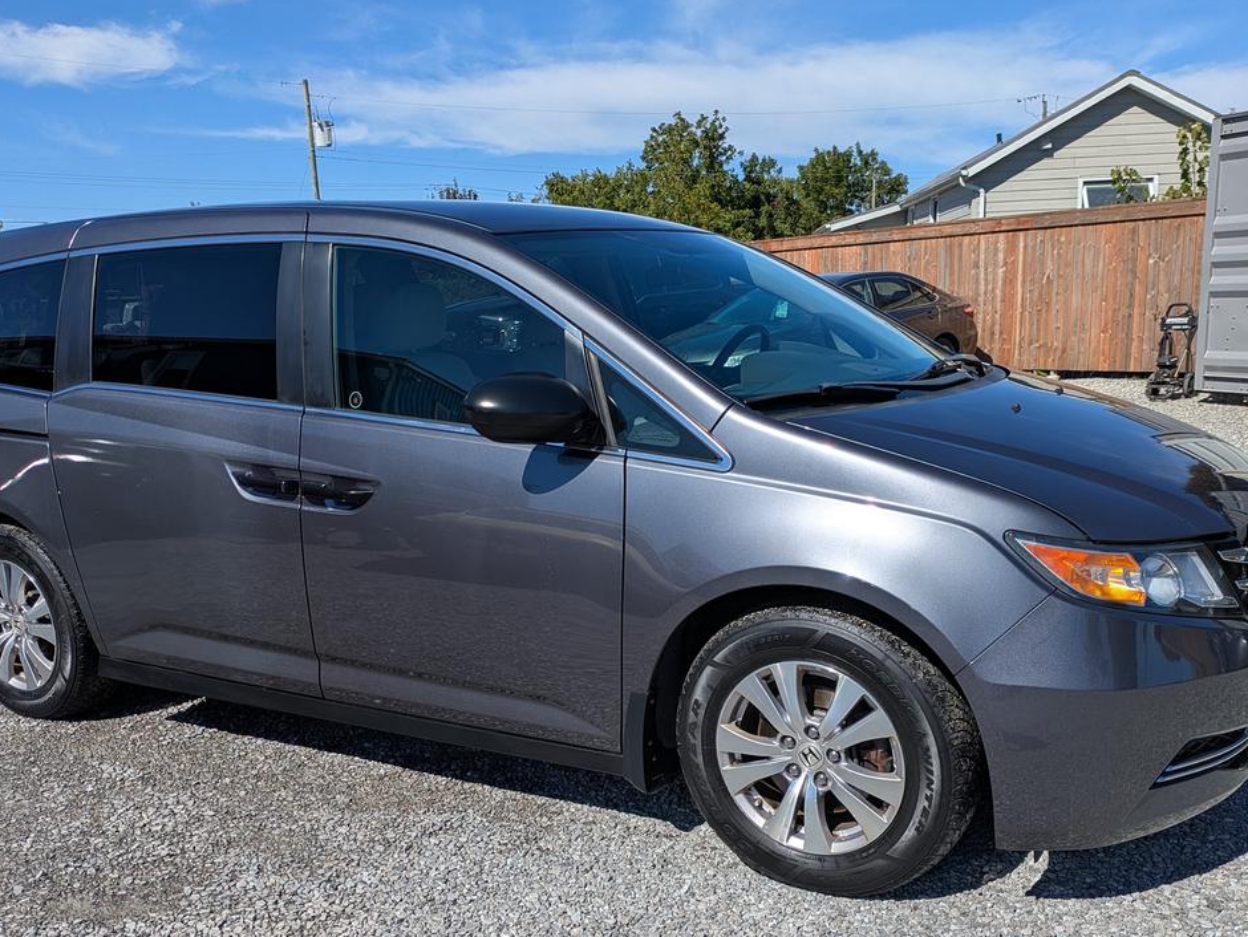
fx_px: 1226
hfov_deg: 53.9
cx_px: 643
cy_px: 591
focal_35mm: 34
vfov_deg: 41.5
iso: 47
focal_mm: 5.43
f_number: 1.89
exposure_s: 1/4184
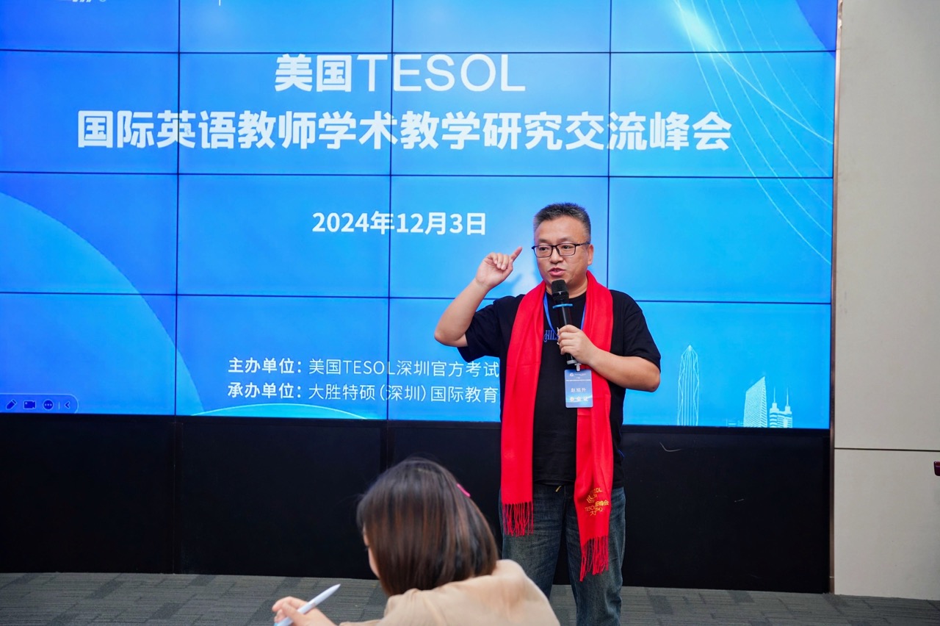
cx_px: 470
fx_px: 1086
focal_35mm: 42
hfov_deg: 46.8
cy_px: 313
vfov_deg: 32.2
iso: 500
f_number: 4
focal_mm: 41.6
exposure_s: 1/161
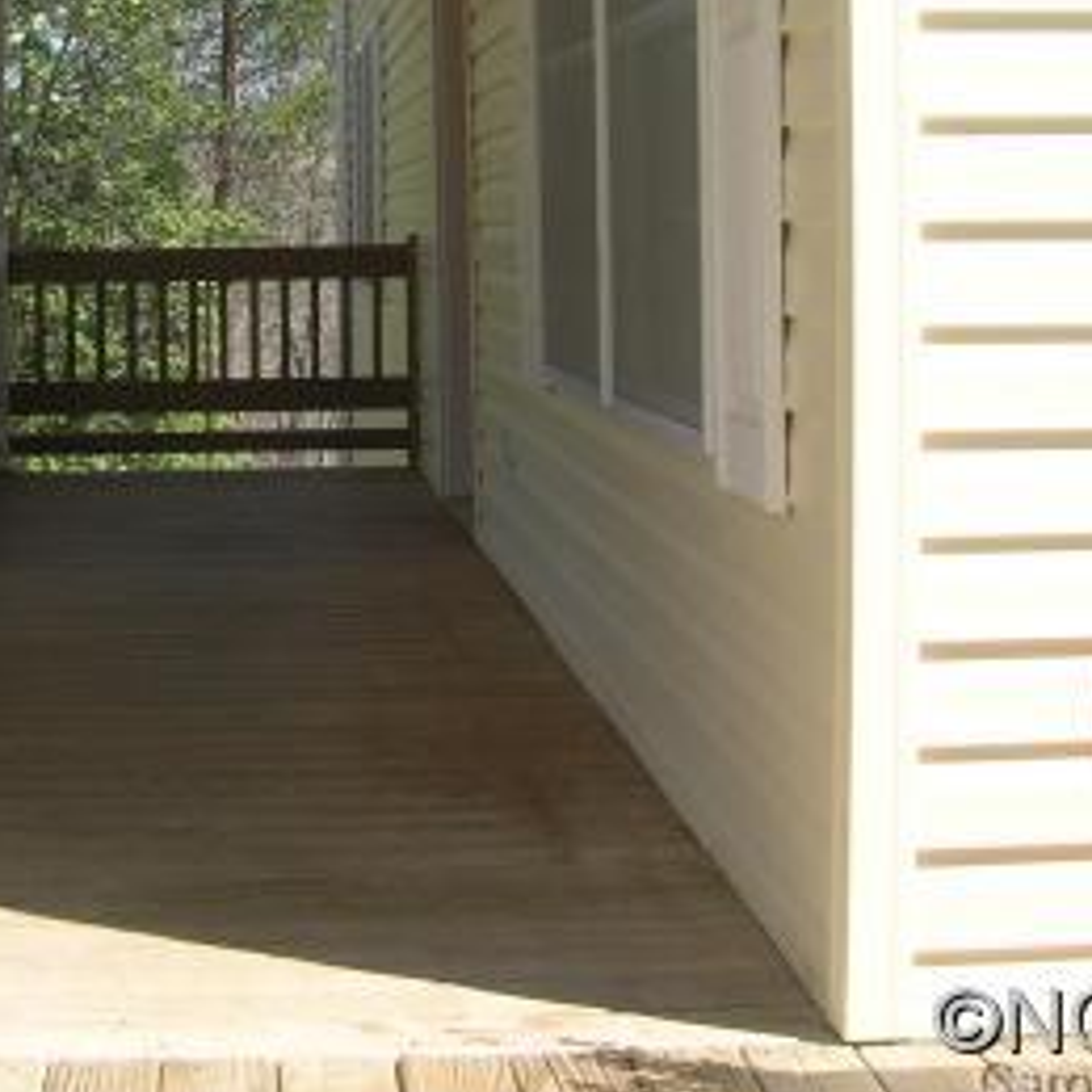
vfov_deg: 25.2
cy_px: 202
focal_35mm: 67
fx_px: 2391
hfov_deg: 25.3
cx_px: 235
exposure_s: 1/151
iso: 50
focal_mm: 5.7
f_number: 4.9
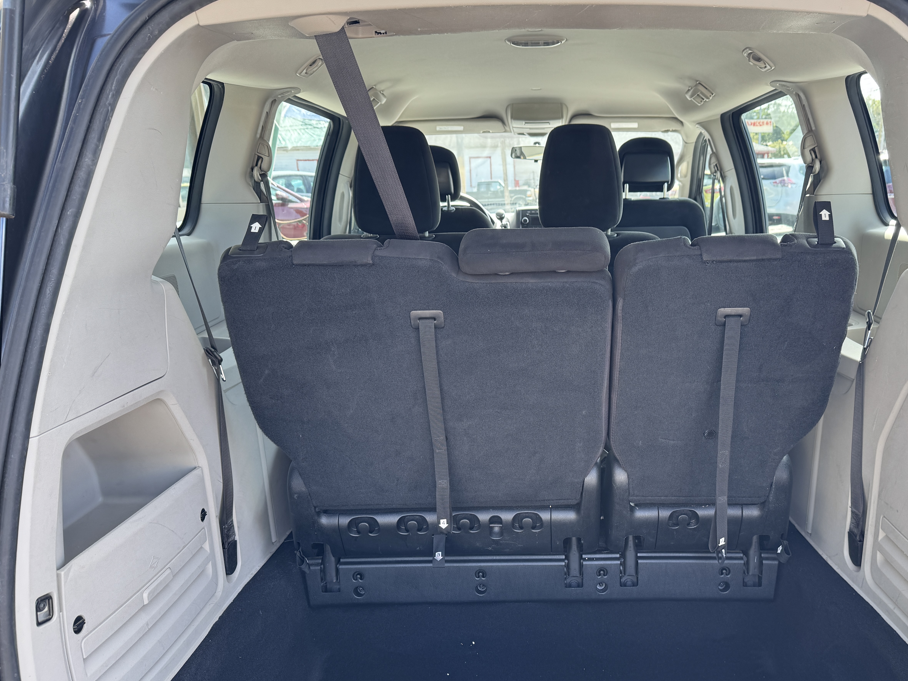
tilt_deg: -21.6
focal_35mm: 29
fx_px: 761
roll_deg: +0.6
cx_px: 546
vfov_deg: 47.9
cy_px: 408
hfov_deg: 61.1
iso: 64
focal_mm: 6.76
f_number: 1.78
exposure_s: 1/121
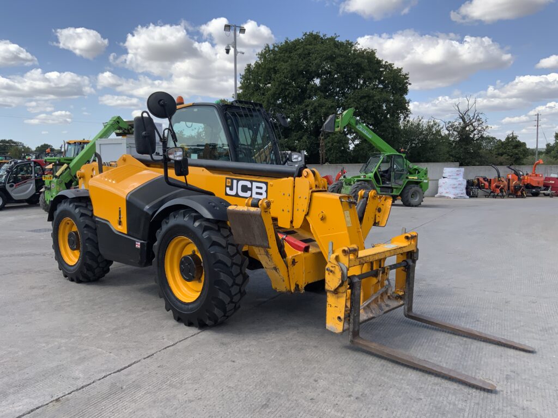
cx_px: 279
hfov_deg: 61.7
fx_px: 467
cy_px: 209
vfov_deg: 48.2
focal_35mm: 29
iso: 16
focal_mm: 3
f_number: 1.8
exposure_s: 1/1035
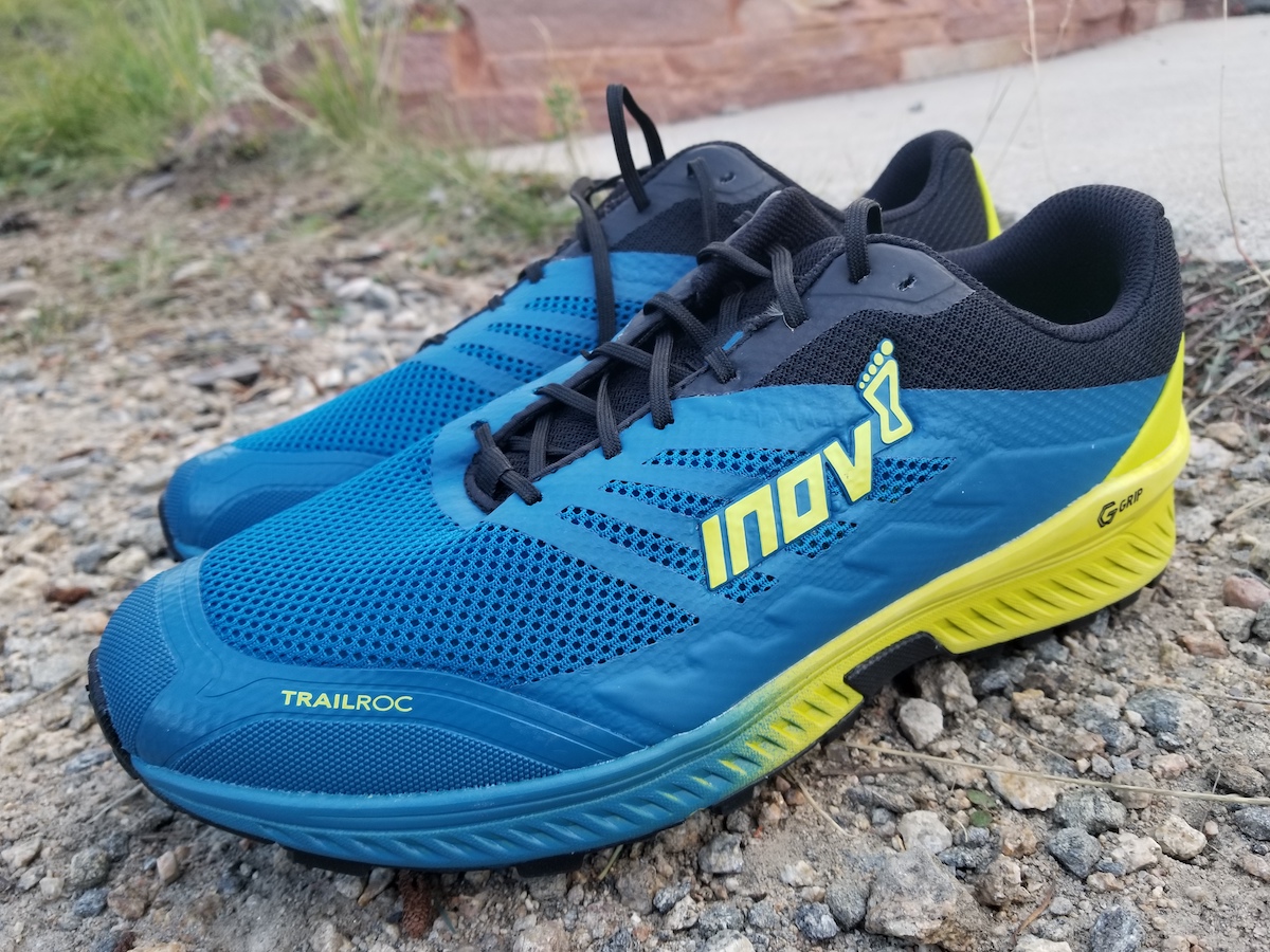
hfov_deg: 67.3
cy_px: 476
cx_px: 635
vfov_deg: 53.1
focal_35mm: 26
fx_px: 954
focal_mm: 4.25
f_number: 1.7
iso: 50
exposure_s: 1/78
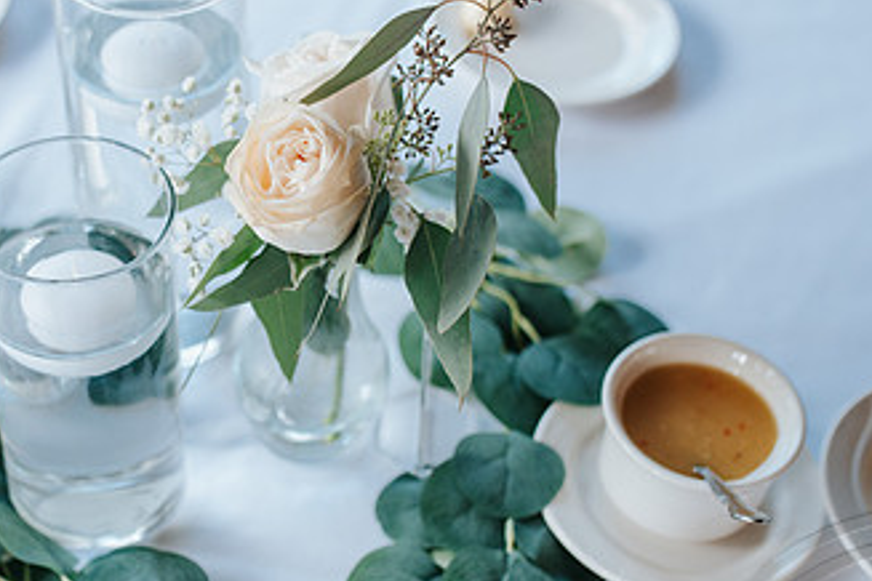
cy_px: 314
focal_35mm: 64
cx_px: 248
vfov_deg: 21.2
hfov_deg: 31.0
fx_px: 1550
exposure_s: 1/250
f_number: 2.8
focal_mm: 35
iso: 640
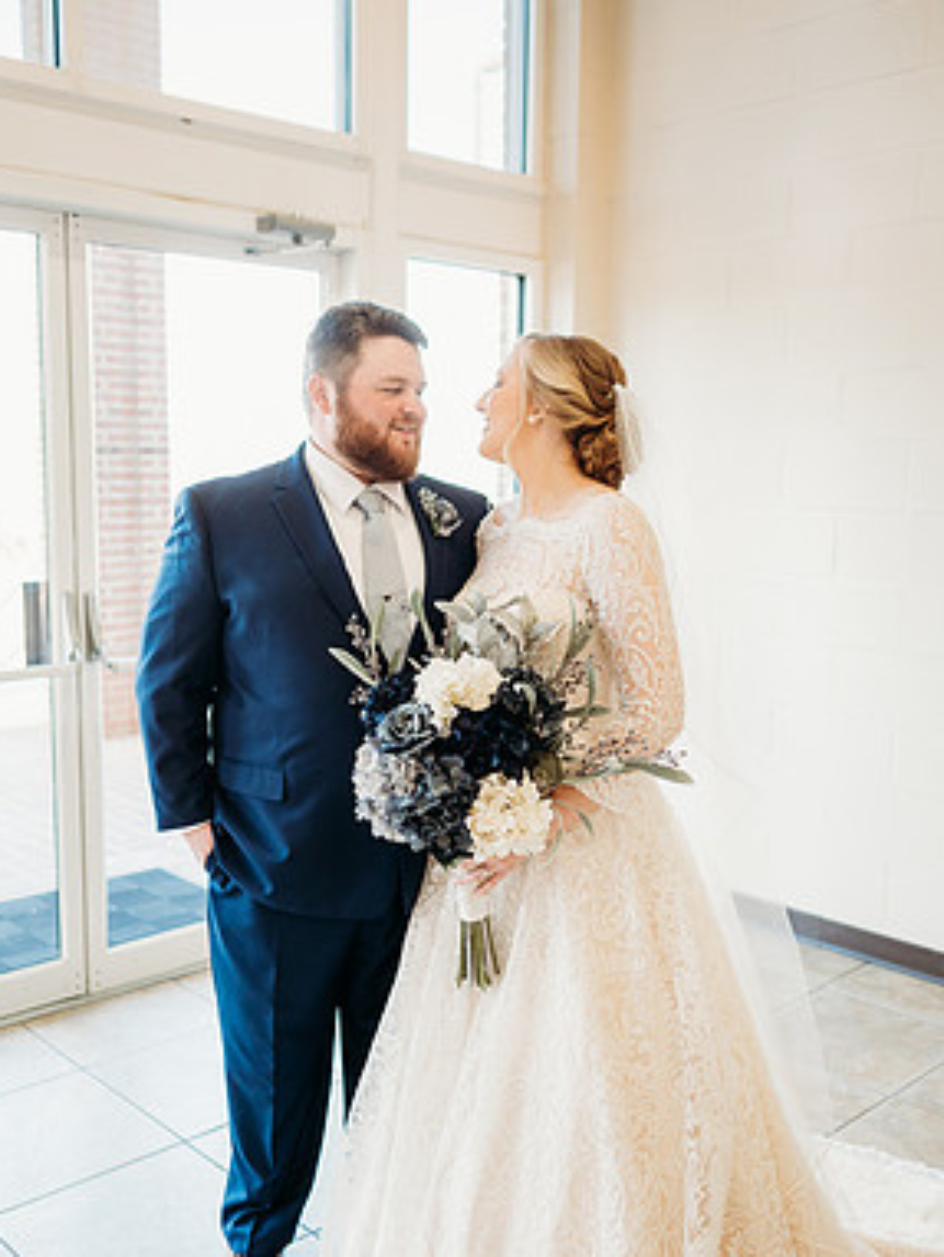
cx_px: 408
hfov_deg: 40.7
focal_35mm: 35
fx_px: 1271
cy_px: 630
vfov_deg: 52.6
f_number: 1.8
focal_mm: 24
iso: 400
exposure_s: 1/160
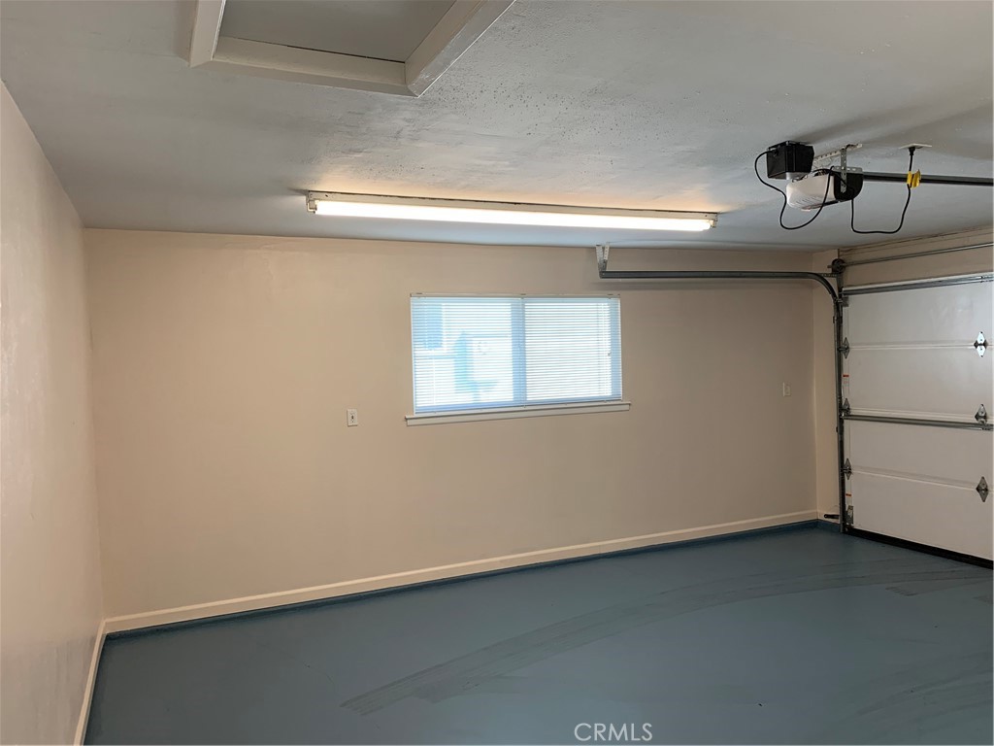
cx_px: 497
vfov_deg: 53.1
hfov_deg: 67.3
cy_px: 373
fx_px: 747
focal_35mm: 26
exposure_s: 1/60
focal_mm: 4.25
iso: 80
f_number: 1.8
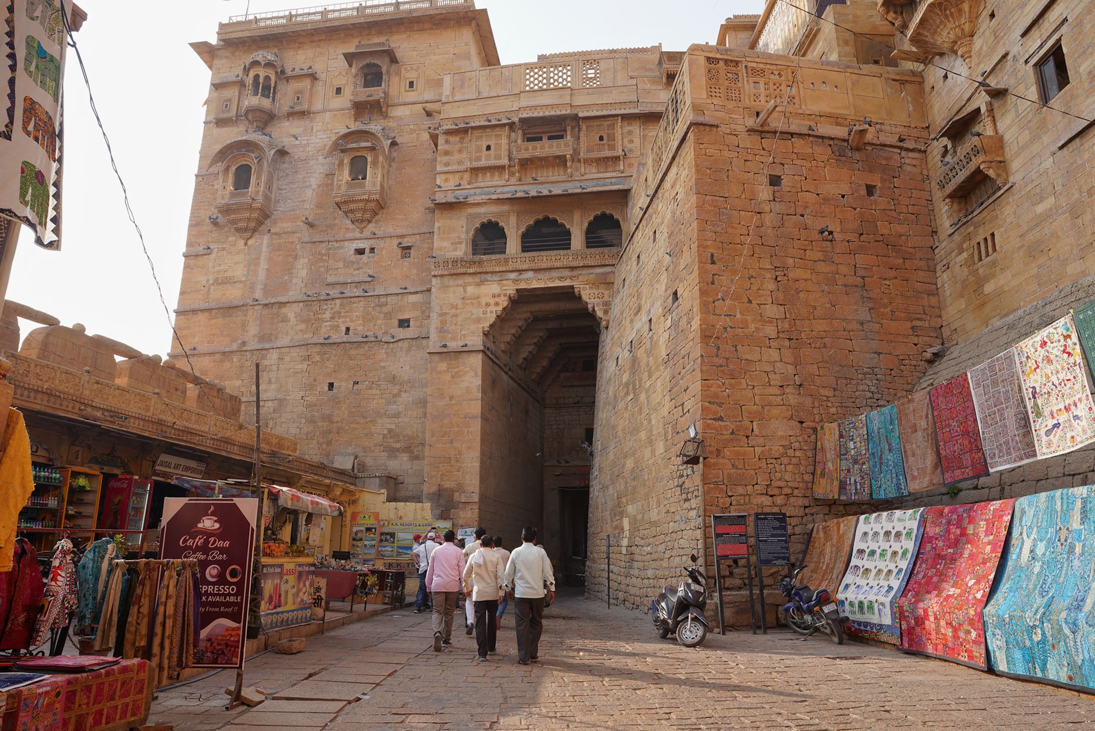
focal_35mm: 24
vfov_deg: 53.1
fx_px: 730
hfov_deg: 73.7
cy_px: 366
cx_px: 548
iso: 100
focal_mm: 24
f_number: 8
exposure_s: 1/100
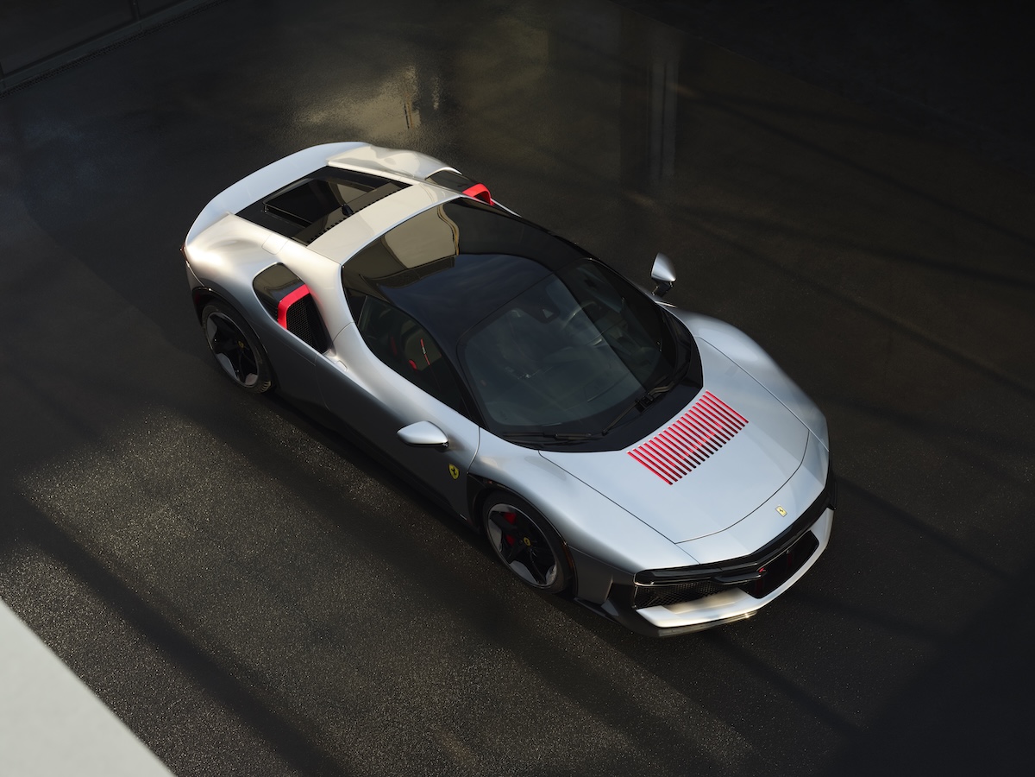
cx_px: 518
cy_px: 388
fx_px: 1525
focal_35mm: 51
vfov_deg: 28.6
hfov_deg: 37.5
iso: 1250
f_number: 10
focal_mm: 64
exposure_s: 1/250
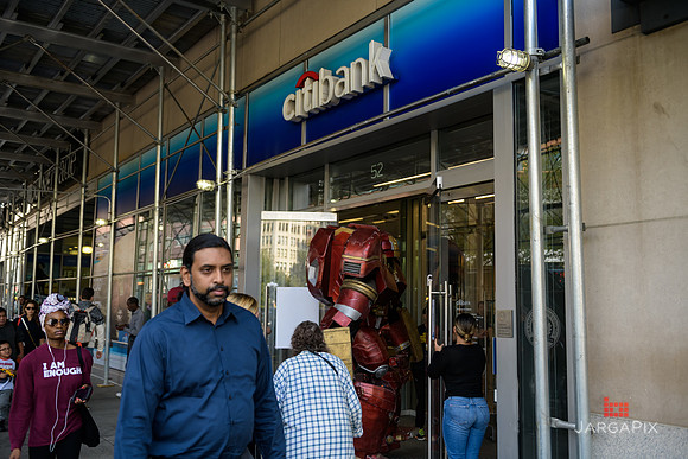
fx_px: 650
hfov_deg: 55.8
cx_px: 344
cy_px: 230
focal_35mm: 34
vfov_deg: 38.9
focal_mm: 34
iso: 200
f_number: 3.2
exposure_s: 1/250
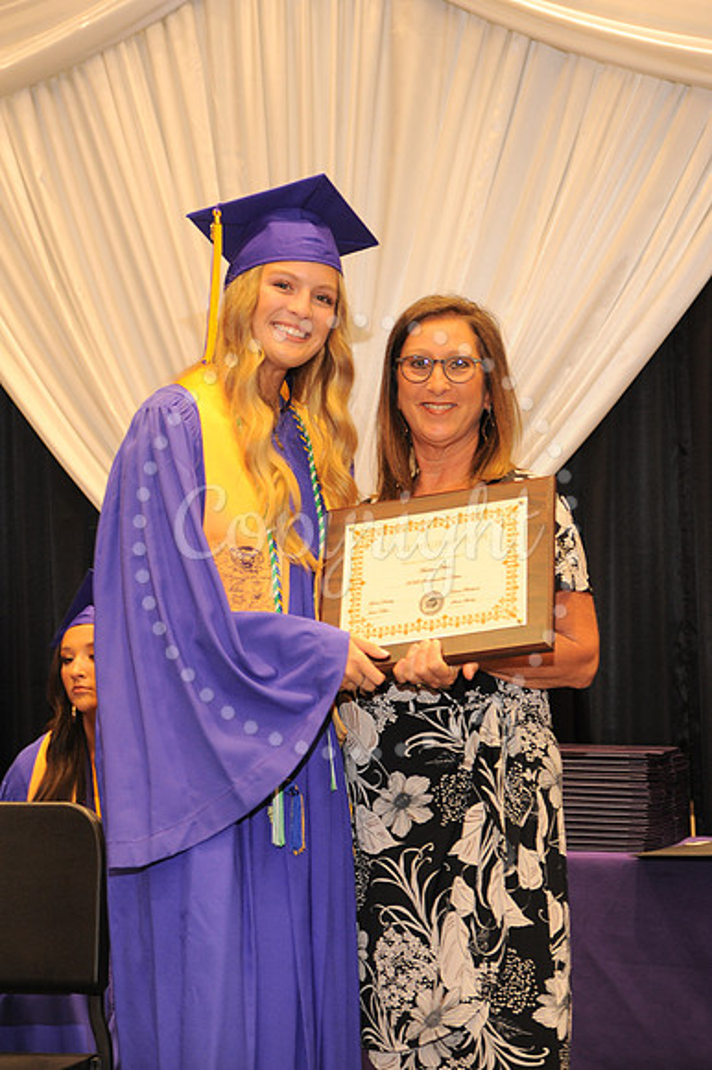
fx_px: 2673
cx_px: 356
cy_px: 535
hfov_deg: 15.2
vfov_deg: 22.6
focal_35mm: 90
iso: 1250
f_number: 5.6
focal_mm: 90
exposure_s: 1/60
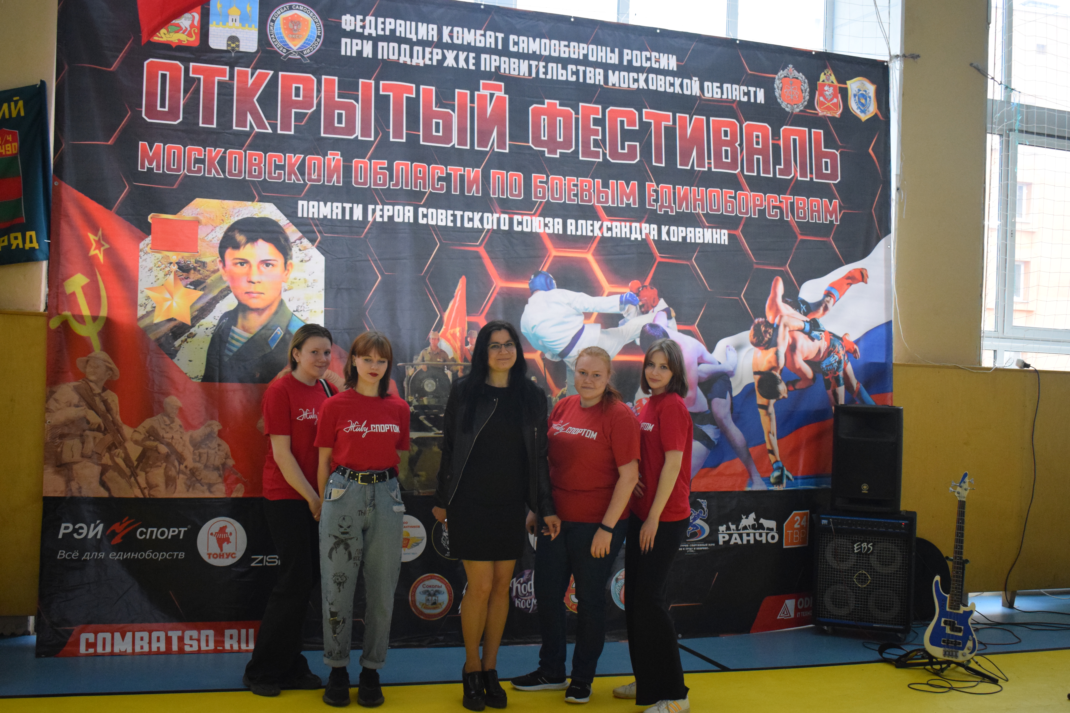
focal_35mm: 38
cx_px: 535
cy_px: 356
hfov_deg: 51.3
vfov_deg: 35.5
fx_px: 1114
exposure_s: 1/320
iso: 3200
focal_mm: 25
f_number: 4
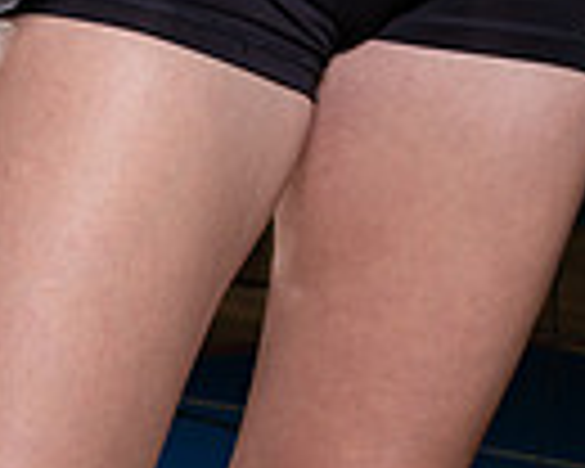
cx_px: 274
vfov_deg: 10.0
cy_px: -490
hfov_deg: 13.5
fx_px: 2476
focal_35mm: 143
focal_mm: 44
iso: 400
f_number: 8
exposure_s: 1/250
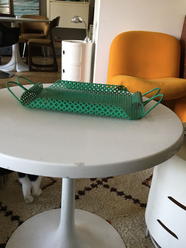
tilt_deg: -25.5
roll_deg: -3.0
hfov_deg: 41.7
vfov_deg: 53.7
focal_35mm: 34
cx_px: 81
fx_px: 244
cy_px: 144
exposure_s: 1/17
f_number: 2.2
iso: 80
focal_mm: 4.15
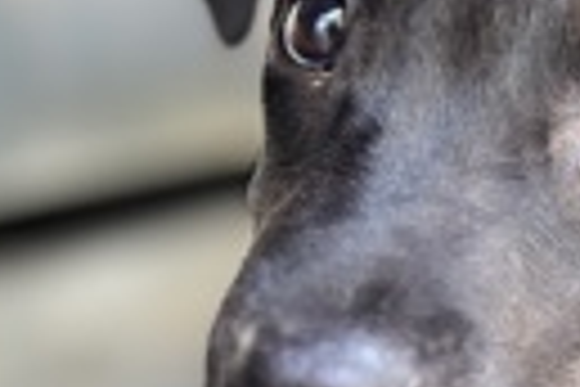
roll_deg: -0.2
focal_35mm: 88
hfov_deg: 21.9
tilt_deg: -27.7
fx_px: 1418
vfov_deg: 15.4
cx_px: 634
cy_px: 344
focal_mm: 5.96
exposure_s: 1/60
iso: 200
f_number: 1.6
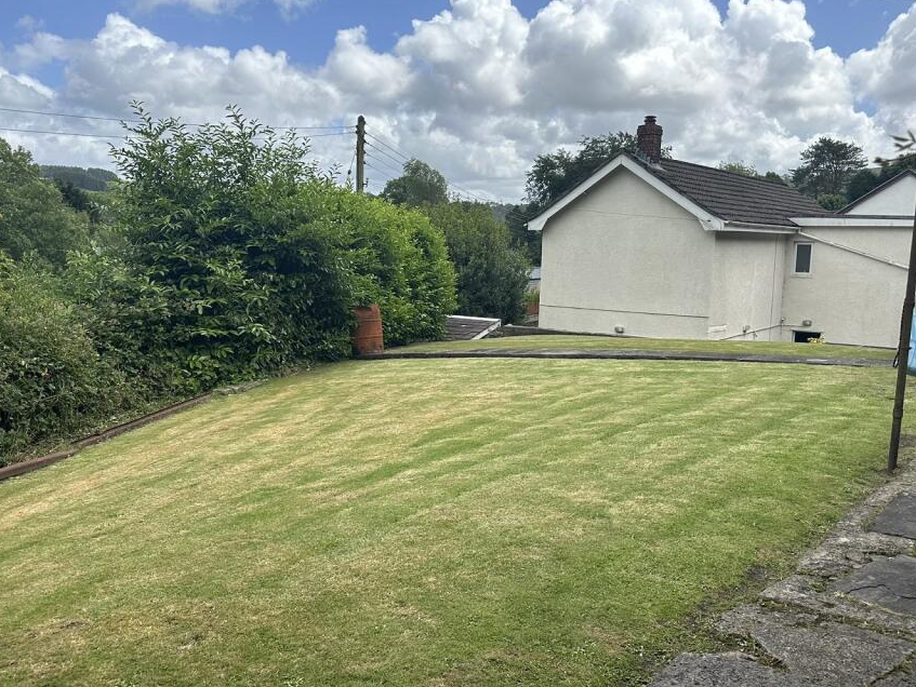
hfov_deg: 61.6
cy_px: 367
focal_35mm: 29
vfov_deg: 48.2
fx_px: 768
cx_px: 470
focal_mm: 6.86
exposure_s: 1/3356
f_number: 1.78
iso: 80
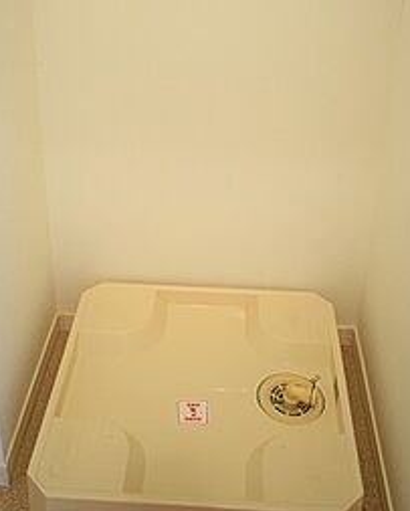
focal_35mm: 48
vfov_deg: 37.7
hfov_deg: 31.5
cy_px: 125
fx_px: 727
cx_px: 192
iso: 400
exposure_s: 1/60
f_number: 4
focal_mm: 18
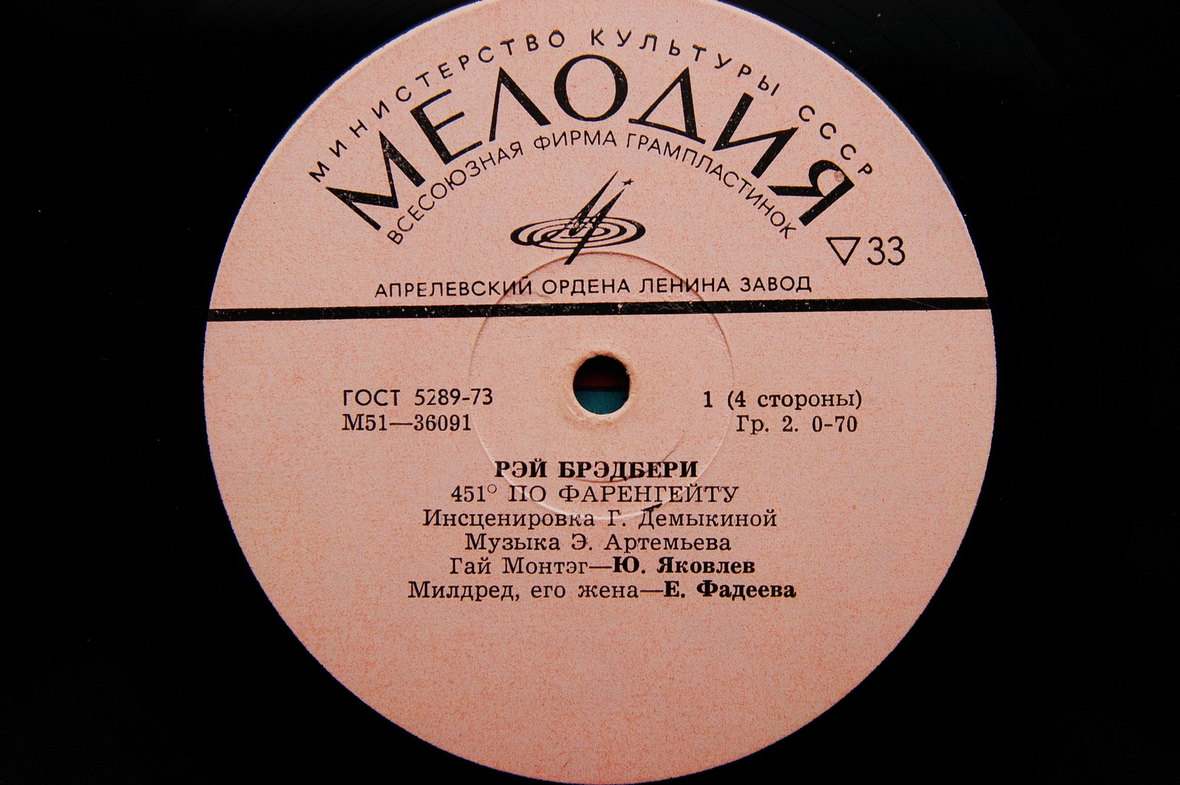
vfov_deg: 25.7
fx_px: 1719
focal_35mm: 52
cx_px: 590
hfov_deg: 37.9
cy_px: 392
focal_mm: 35
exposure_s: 1/125
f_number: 5.6
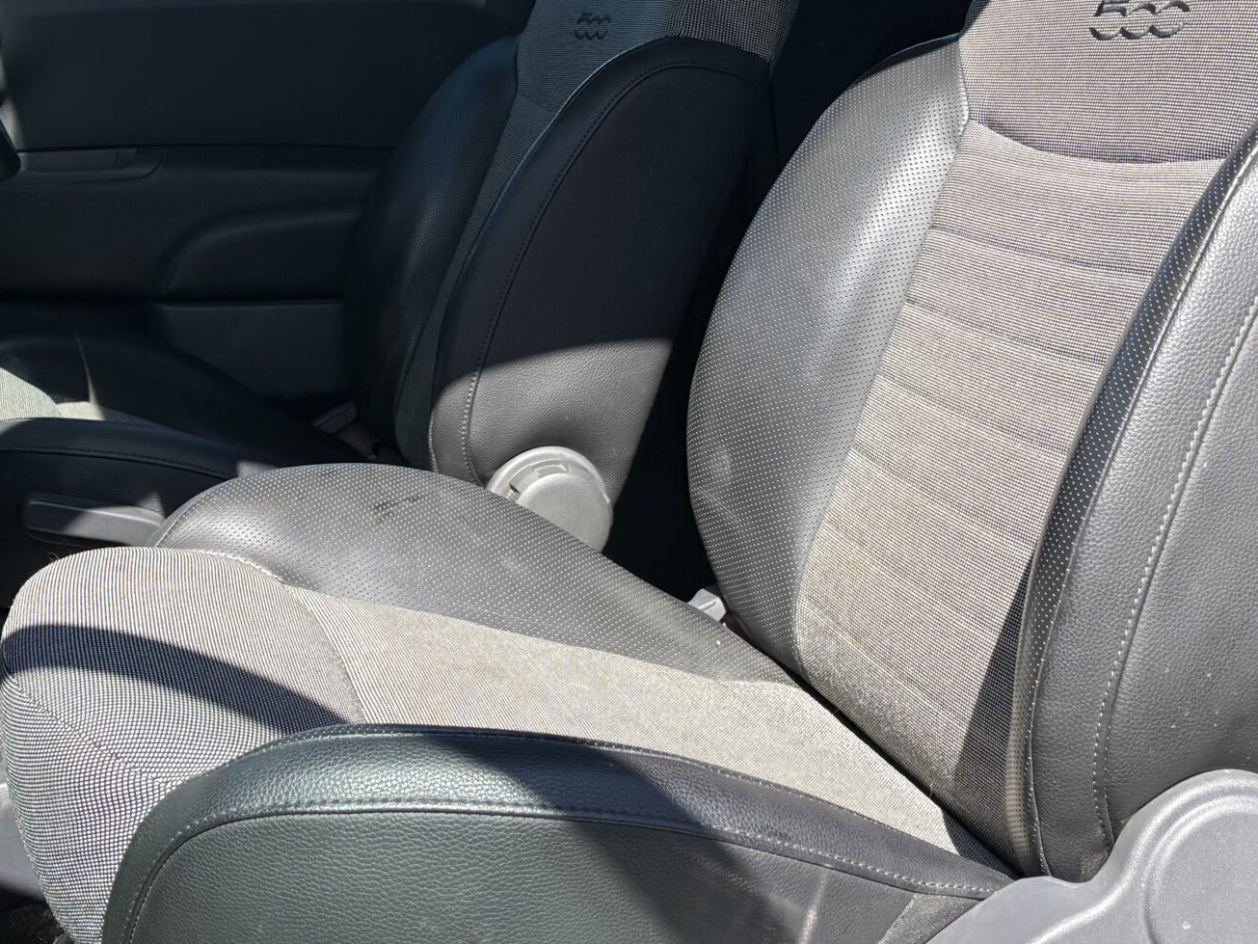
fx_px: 1854
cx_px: 475
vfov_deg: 28.0
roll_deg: +0.2
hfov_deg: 37.3
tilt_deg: -4.6
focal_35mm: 51
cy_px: 199
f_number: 1.6
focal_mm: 5.96
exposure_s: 1/1001
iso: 50
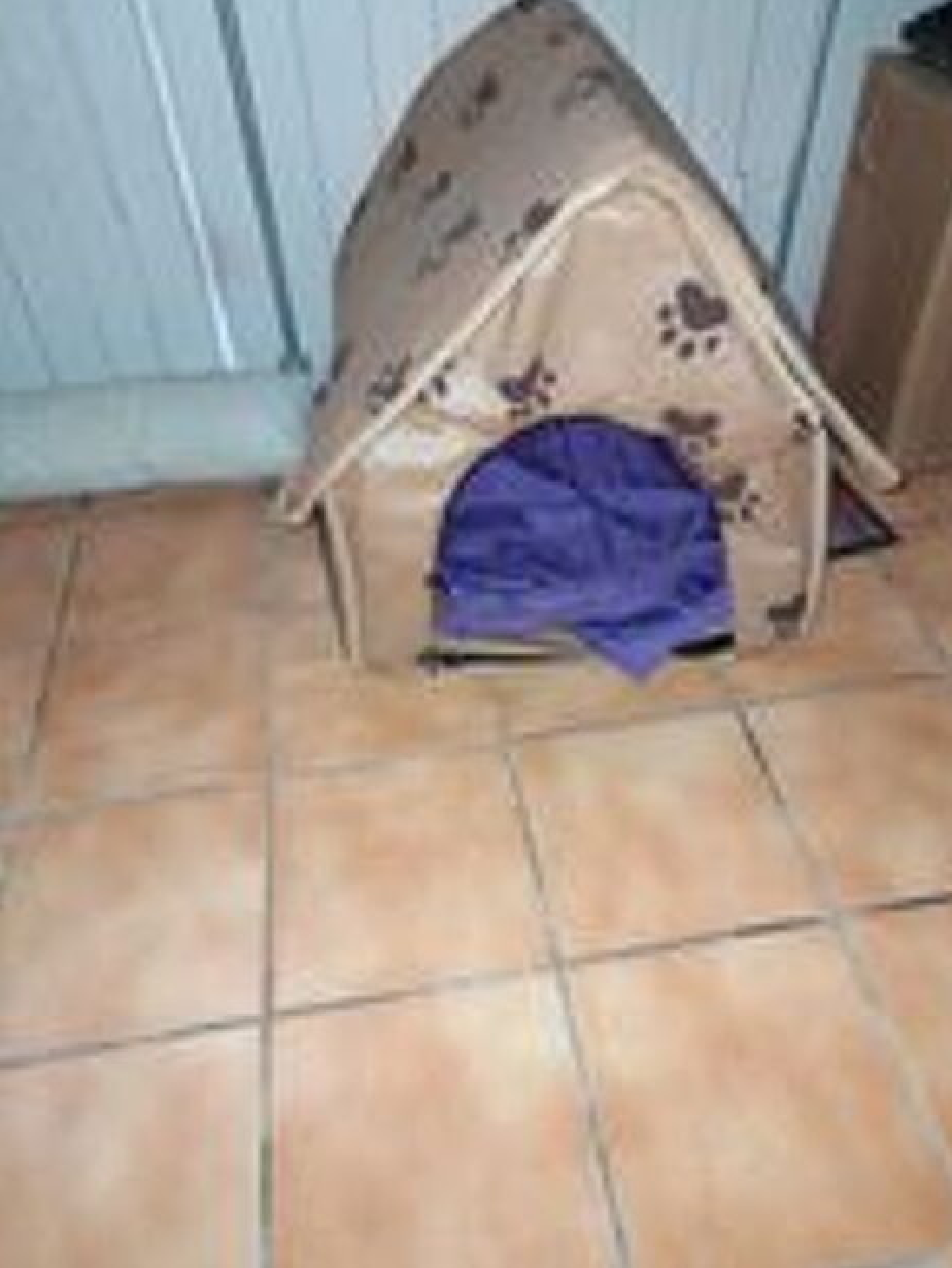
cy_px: 621
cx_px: 490
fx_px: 952
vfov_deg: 67.3
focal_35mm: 26
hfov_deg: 53.1
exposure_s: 1/33
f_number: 2
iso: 250
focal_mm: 4.6
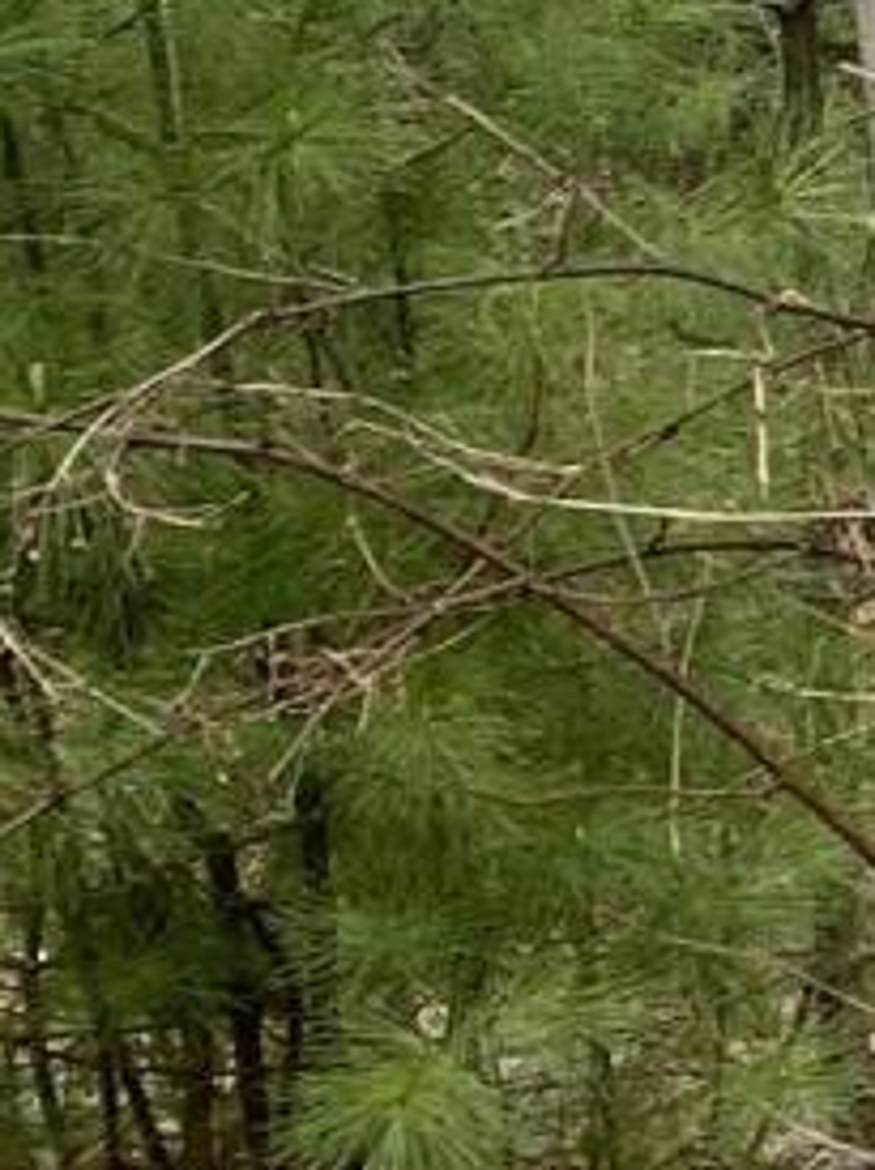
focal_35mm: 190
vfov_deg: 10.2
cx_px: 2992
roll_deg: +1.1
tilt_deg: -2.8
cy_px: -337
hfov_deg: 6.7
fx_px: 6414
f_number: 1.8
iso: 25
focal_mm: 4.25
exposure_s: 1/1190
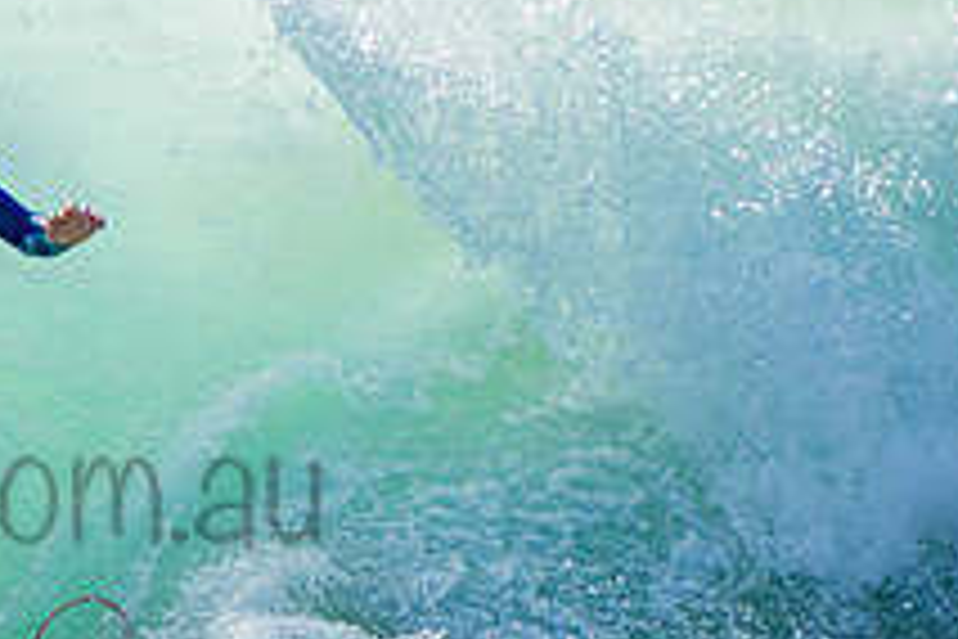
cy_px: 439
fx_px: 43453
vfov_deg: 0.8
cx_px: -153
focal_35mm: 1633
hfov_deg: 1.3
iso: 320
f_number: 5.6
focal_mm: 400
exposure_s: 1/2000
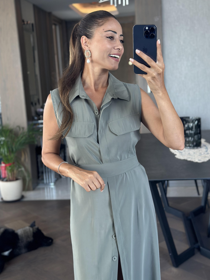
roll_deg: +4.5
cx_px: 102
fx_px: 413
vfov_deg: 37.5
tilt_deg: -17.0
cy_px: 138
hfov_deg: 28.6
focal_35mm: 51
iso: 125
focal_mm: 6.86
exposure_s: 1/75
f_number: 1.78
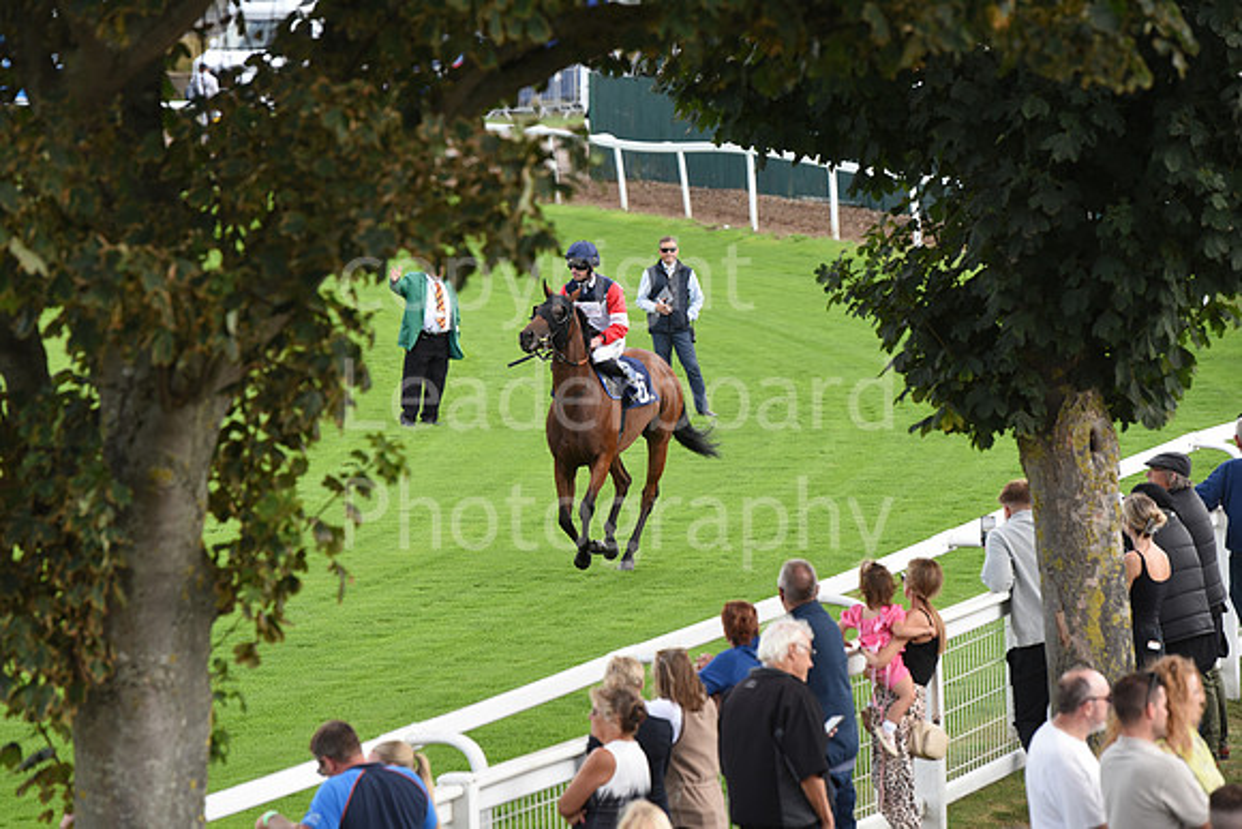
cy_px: 414
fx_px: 6901
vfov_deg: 6.9
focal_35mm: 200
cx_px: 621
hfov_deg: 10.3
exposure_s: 1/1250
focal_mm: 200
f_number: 4.5
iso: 640
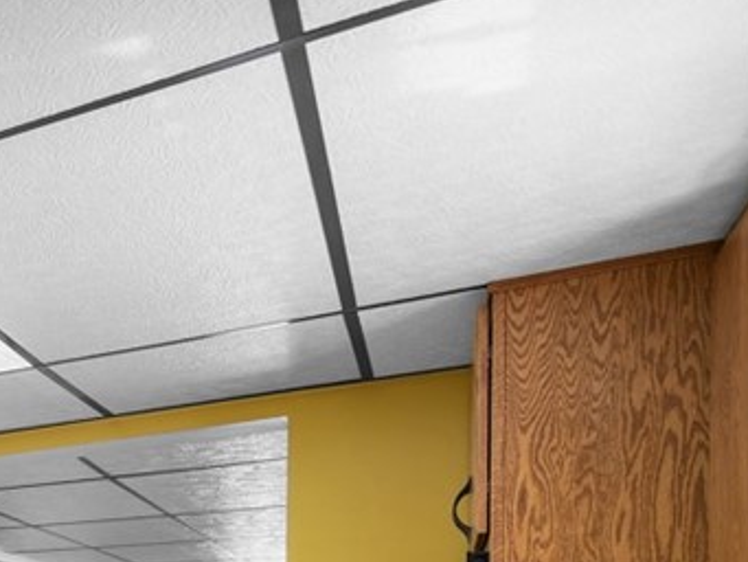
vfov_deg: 26.2
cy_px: 692
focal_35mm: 49
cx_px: -437
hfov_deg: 25.8
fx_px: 1059
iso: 400
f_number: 4
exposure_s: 1/6
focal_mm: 16
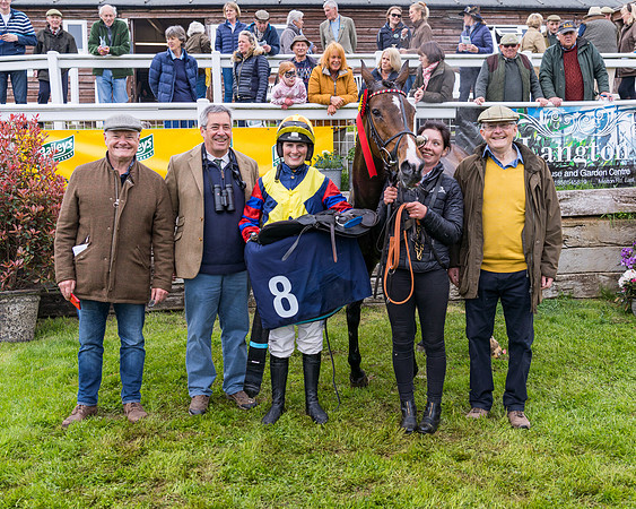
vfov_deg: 41.3
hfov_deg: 50.5
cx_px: 341
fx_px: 674
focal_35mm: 36
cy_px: 261
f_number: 5
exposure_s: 1/500
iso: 250
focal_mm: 26
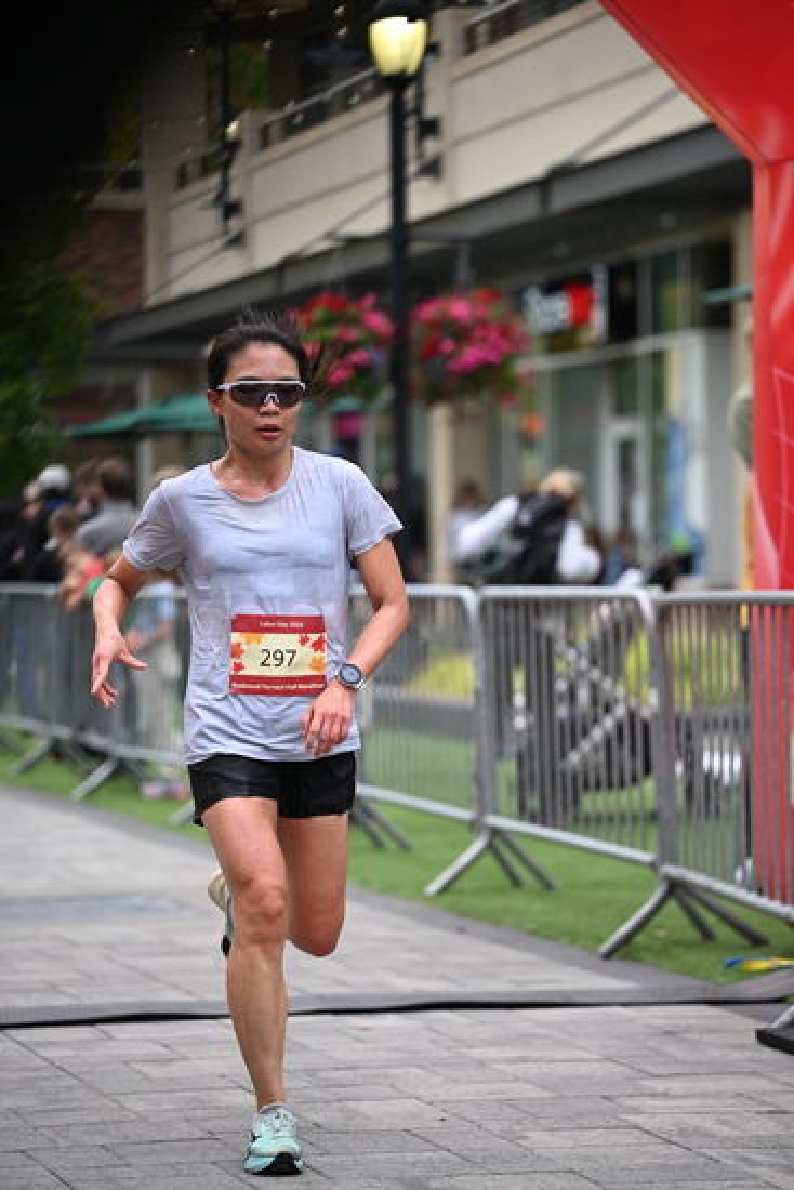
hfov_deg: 11.4
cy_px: 595
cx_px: 397
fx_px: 3967
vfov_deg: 17.1
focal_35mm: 120
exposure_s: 1/2500
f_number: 2.8
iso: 1250
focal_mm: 120
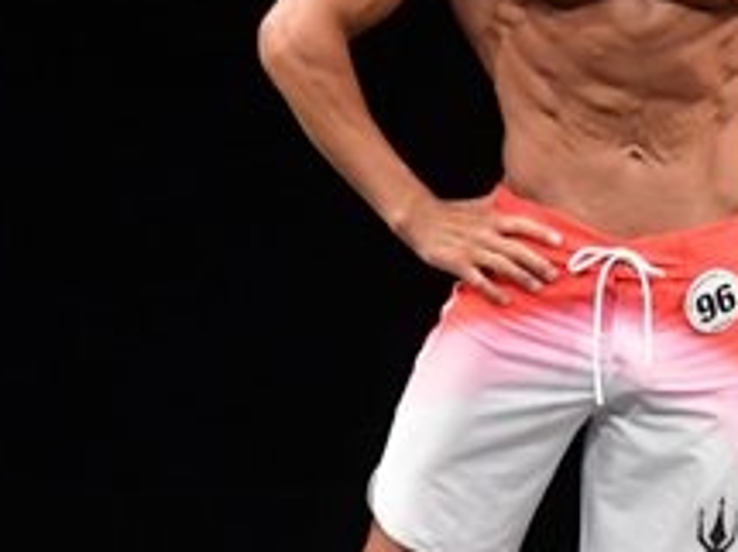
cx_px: 674
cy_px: 285
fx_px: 21009
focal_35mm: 986
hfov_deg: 2.0
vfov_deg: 1.5
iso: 3200
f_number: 5.6
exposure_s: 1/400
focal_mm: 190
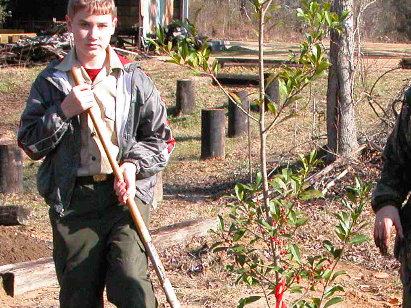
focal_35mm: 93
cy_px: 298
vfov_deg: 15.6
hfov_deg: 20.9
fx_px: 1104
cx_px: 306
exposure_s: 1/428
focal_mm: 9.5
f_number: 8
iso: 400
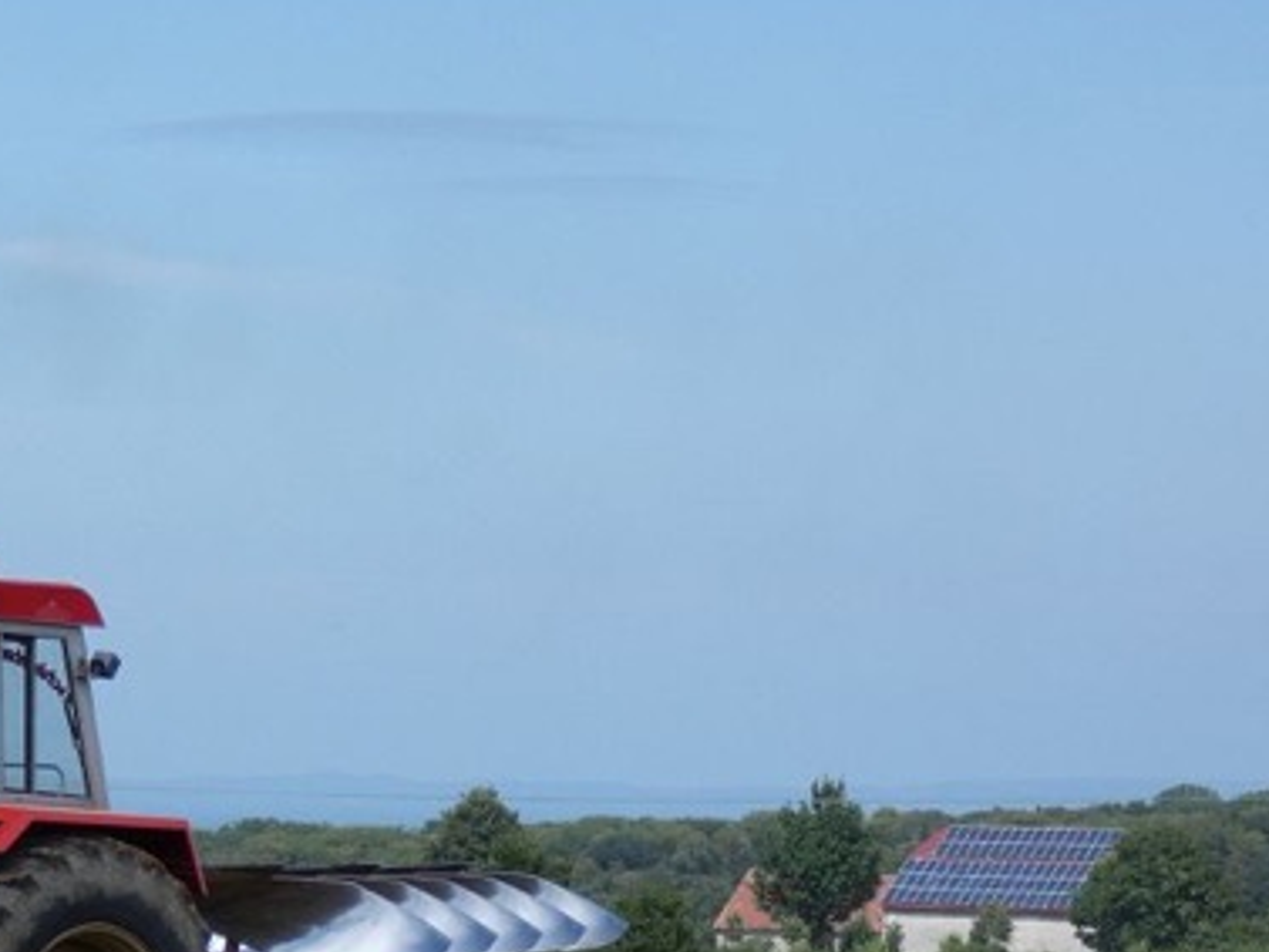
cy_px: 976
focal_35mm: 223
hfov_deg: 8.8
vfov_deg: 6.6
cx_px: 165
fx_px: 8178
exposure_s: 1/640
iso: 80
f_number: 4.9
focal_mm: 18.8
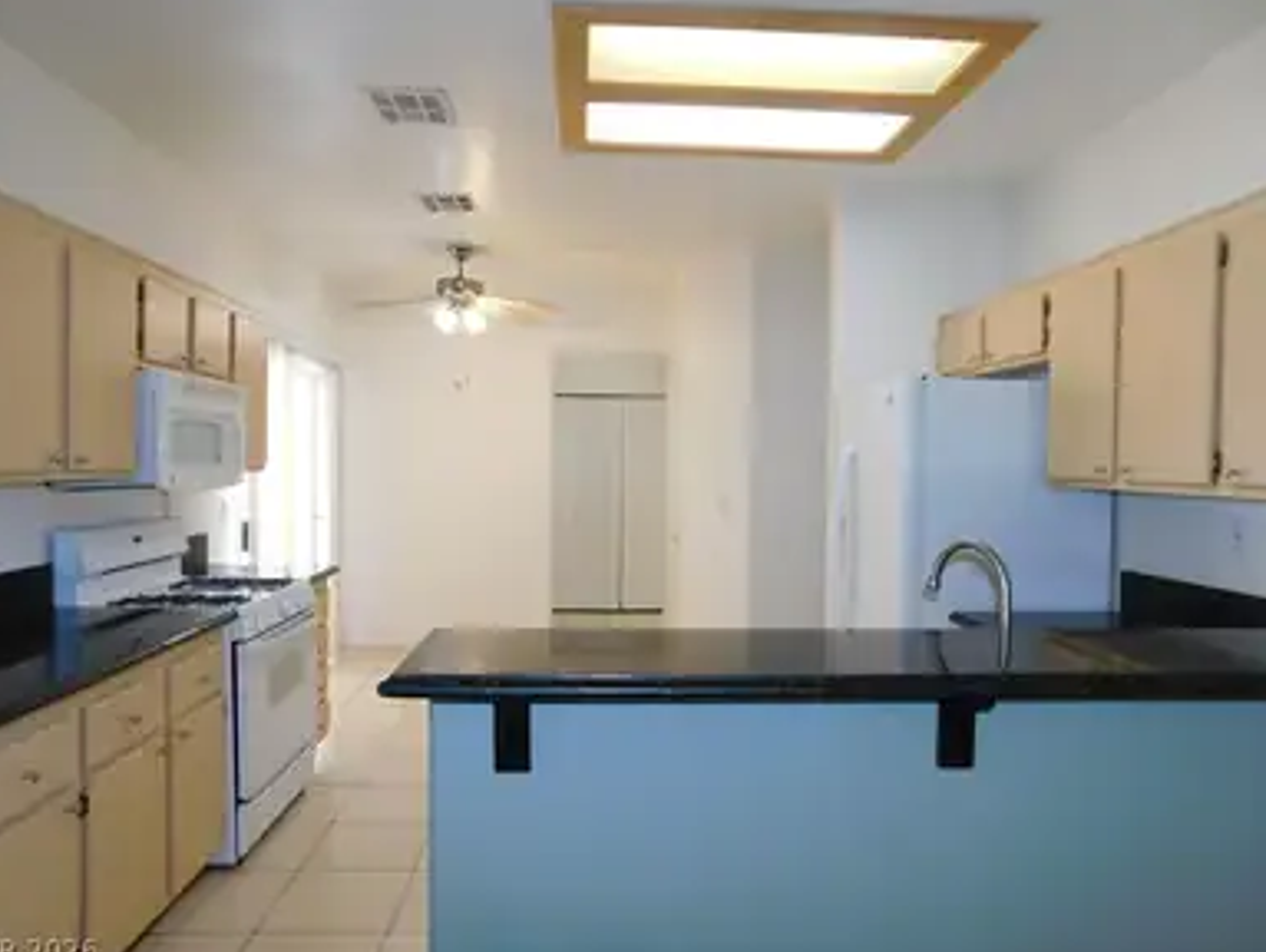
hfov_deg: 71.5
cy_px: 476
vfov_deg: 56.9
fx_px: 879
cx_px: 618
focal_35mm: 24
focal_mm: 4
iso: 125
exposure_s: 1/30
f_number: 3
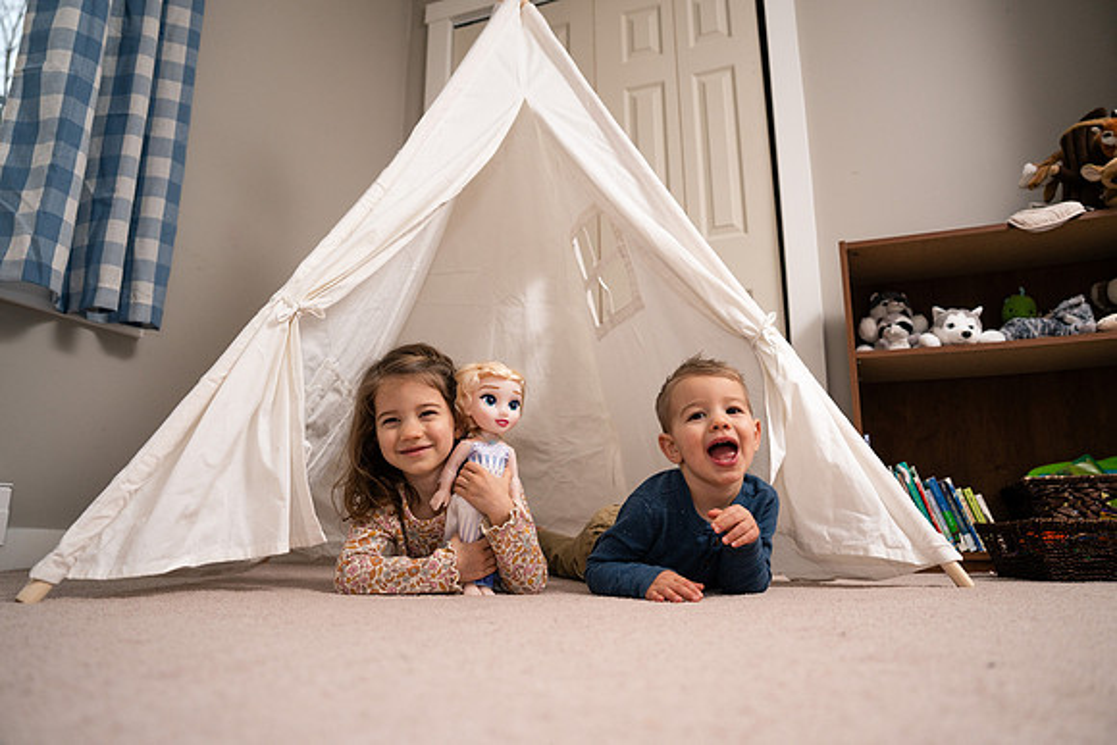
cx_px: 558
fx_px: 745
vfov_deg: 53.2
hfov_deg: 73.7
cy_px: 372
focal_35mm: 24
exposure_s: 1/250
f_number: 2.8
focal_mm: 24
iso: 500
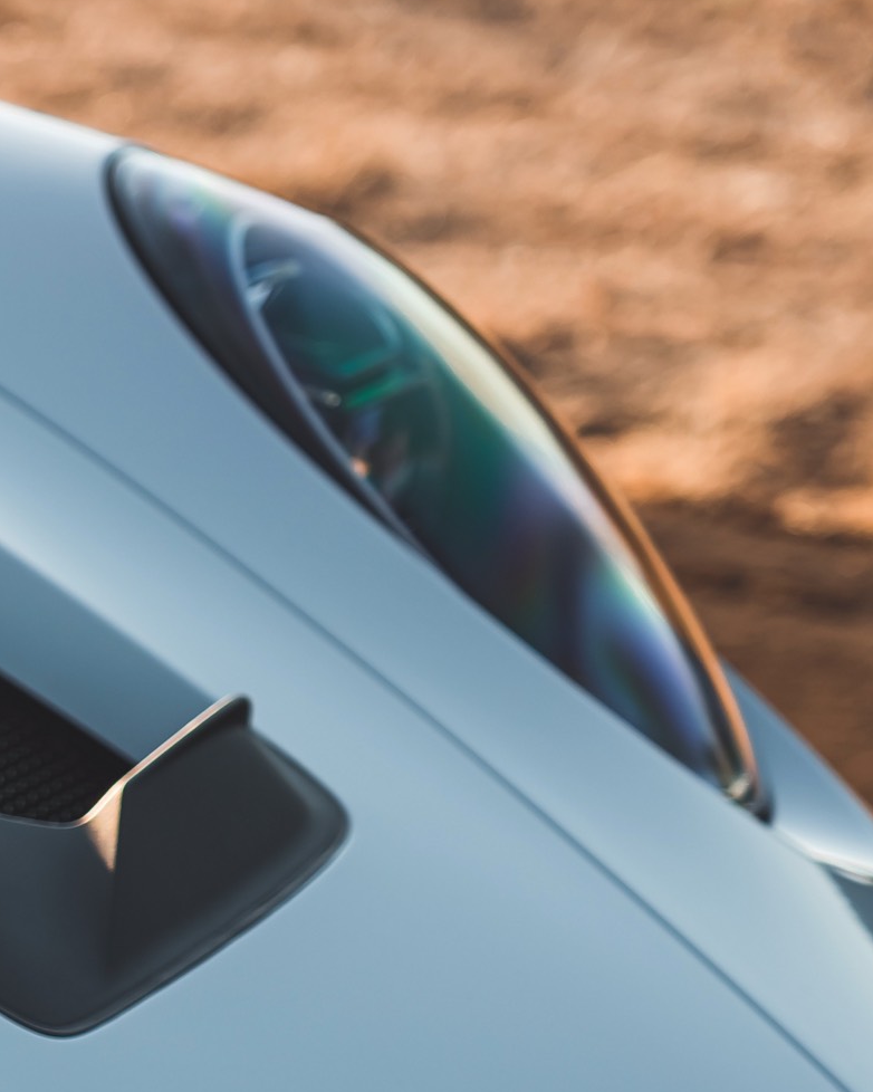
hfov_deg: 7.0
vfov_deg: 8.9
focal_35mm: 216
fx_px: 6978
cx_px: -613
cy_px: 928
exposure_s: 1/200
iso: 100
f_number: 4
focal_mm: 75
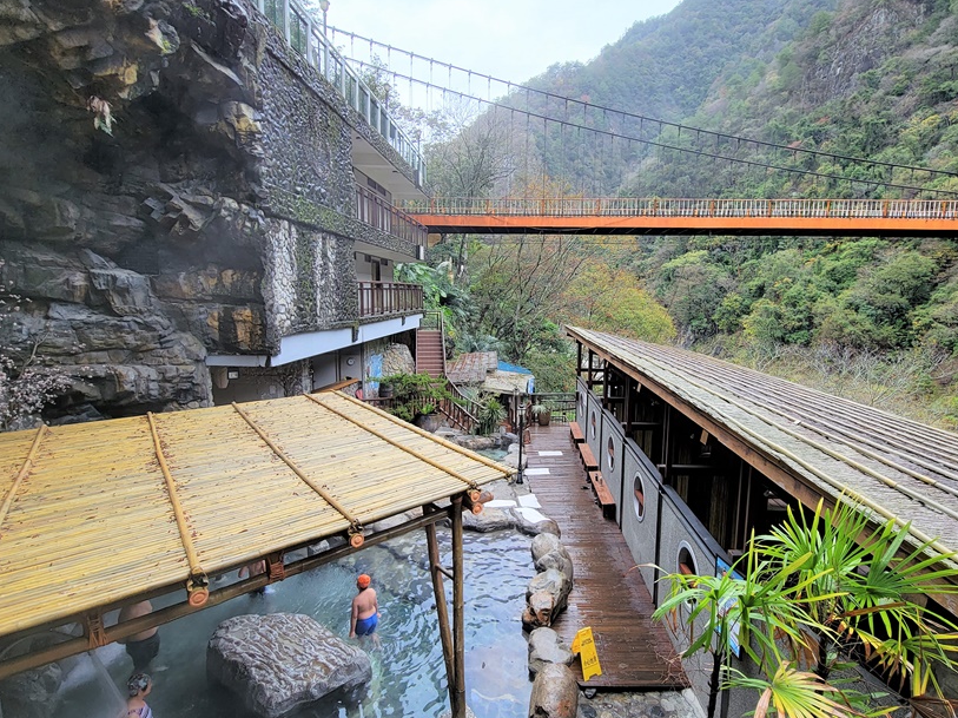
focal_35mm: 16
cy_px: 358
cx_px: 523
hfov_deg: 94.3
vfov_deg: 78.1
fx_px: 443
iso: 50
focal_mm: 2.2
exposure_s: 1/124
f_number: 2.2
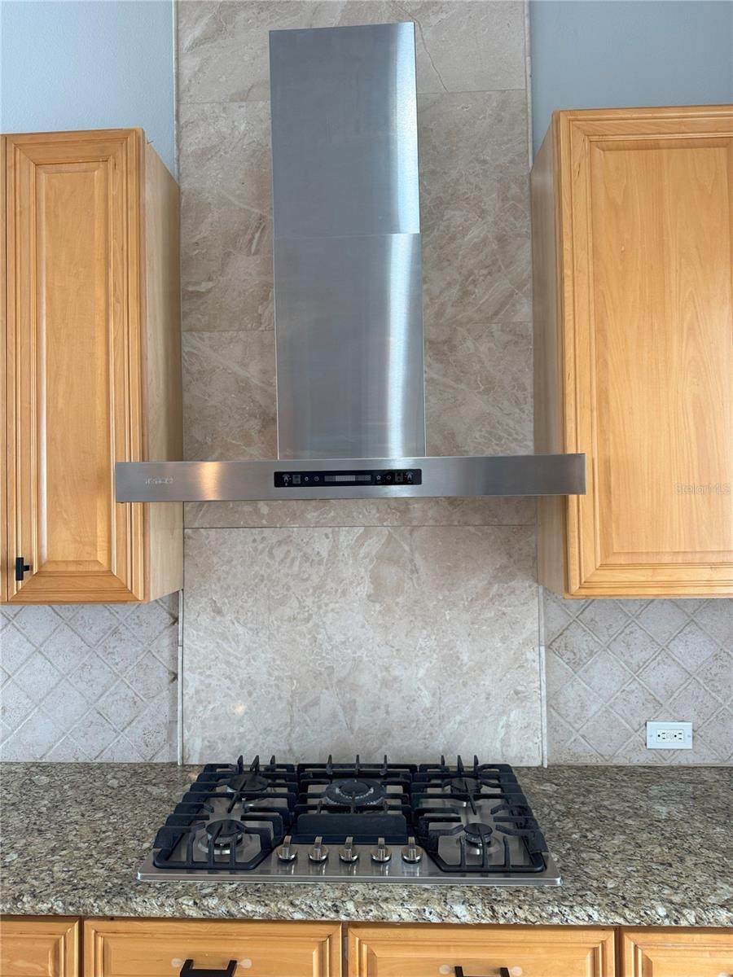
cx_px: 366
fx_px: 678
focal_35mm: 24
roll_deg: +1.3
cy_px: 488
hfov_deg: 56.8
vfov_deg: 71.6
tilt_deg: +1.5
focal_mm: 6.76
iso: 125
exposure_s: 1/120
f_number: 1.78
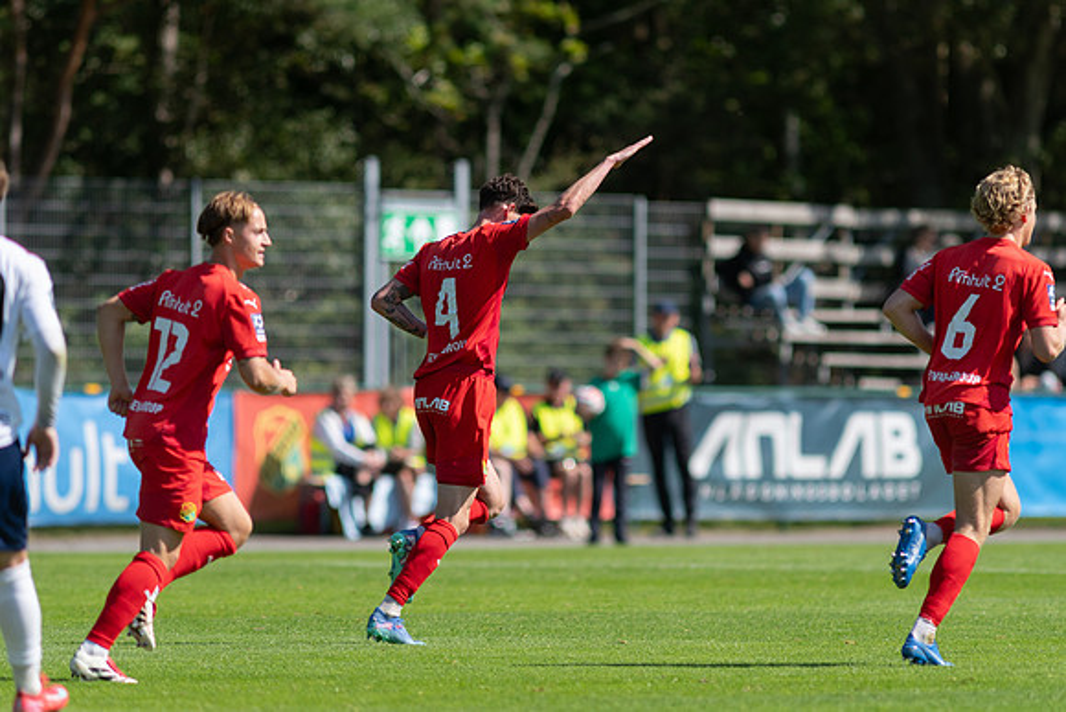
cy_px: 356
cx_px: 533
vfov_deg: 3.1
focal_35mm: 450
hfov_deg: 4.6
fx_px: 13327
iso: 200
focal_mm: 300
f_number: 3.2
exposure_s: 1/3200
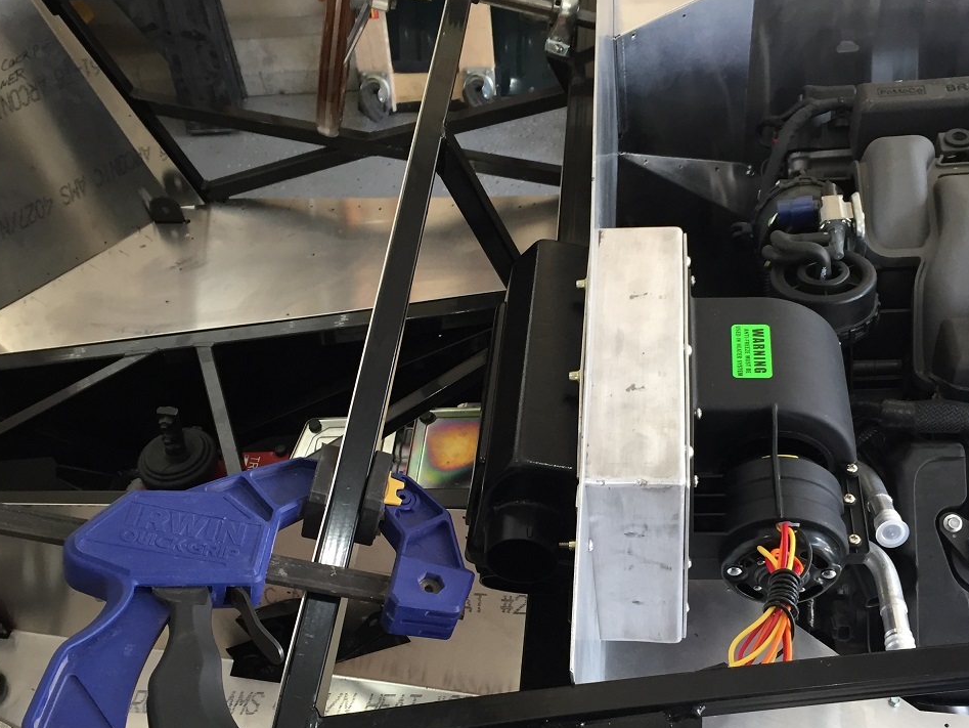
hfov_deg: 46.7
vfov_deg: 35.7
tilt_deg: -49.1
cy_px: 465
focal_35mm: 40
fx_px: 1120
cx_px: 523
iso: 40
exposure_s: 1/30
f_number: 2.2
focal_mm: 4.15
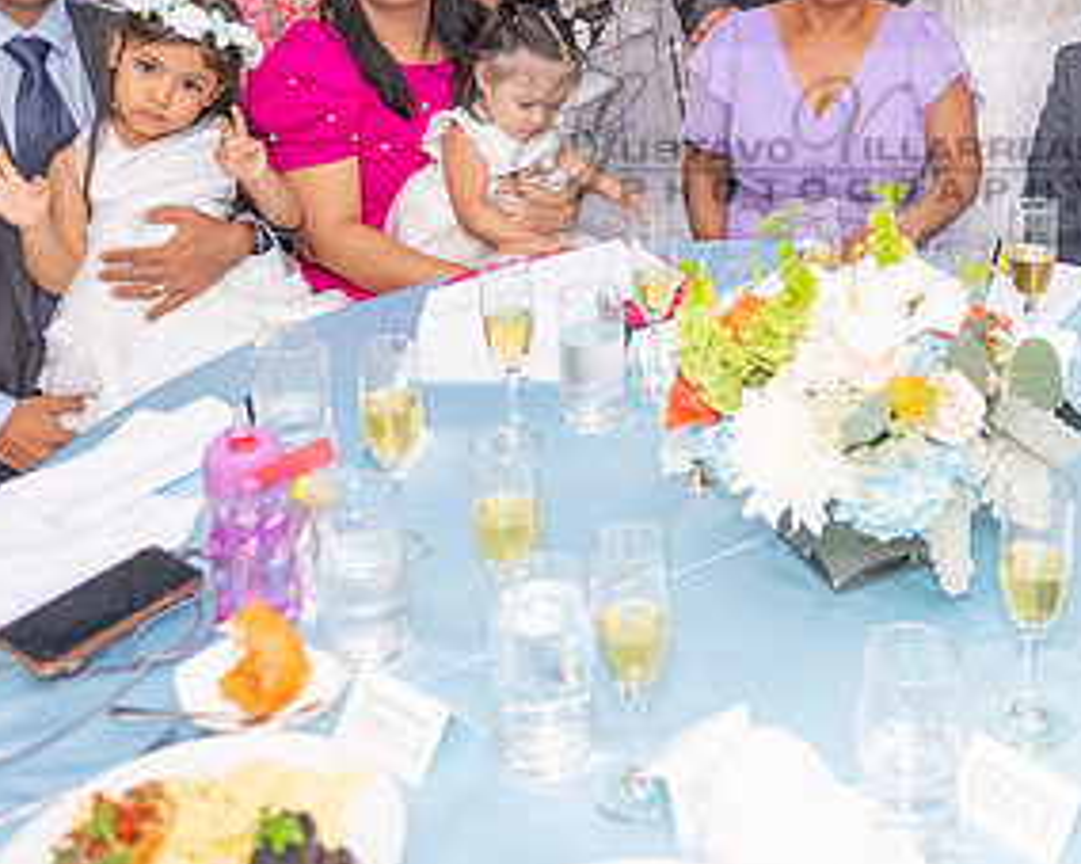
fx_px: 1471
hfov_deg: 39.3
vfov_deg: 31.6
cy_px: 139
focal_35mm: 46
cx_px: 811
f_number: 3.2
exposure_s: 1/160
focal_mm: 24
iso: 1000
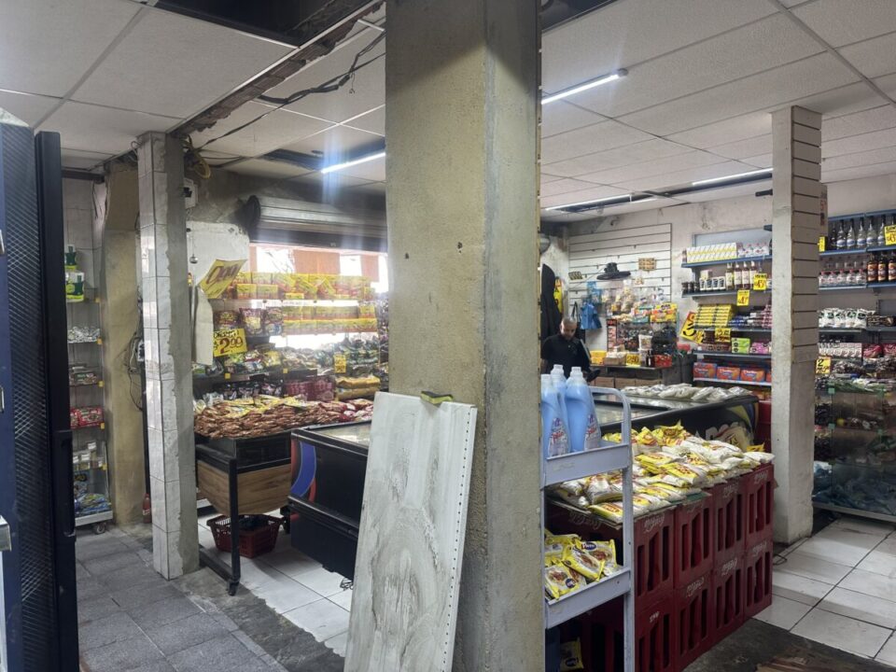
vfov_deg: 56.8
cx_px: 448
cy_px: 336
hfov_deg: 71.6
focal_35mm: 24
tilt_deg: -0.8
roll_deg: +1.3
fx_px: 621
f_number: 1.78
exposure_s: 1/60
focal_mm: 6.86
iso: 125
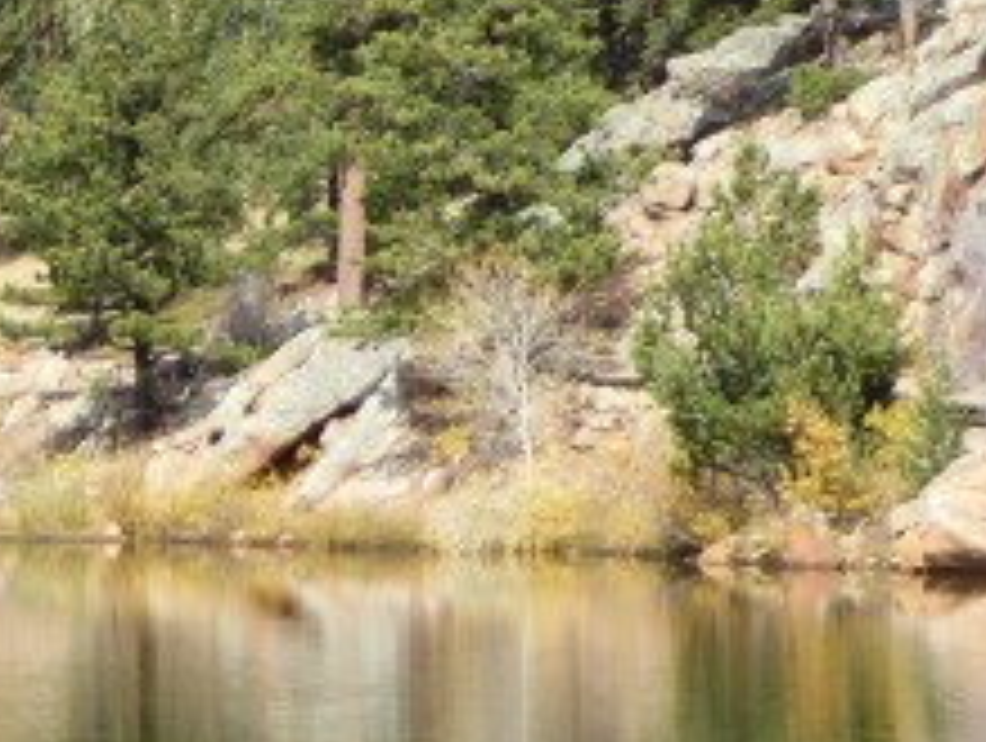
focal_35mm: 266
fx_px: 7589
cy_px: 1264
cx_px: -432
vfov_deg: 5.5
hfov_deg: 7.3
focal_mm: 9.6
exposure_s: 1/320
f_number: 4.1
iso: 100
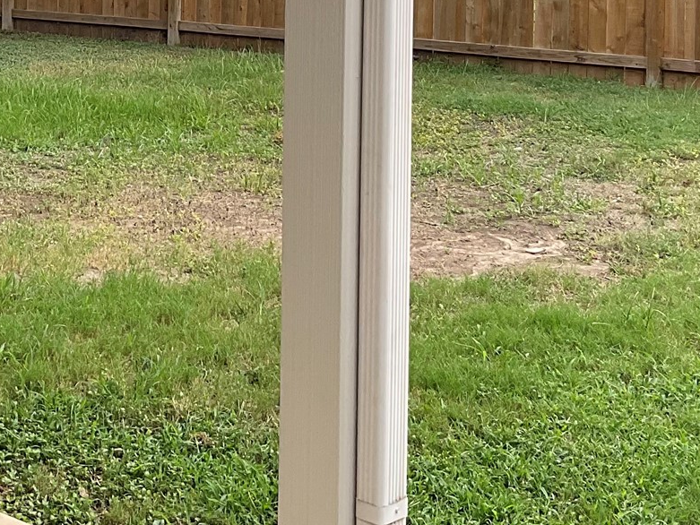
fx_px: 1537
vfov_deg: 18.4
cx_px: 168
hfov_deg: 25.3
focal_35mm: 76
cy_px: -106
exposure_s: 1/1098
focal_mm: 3
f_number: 1.8
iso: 16
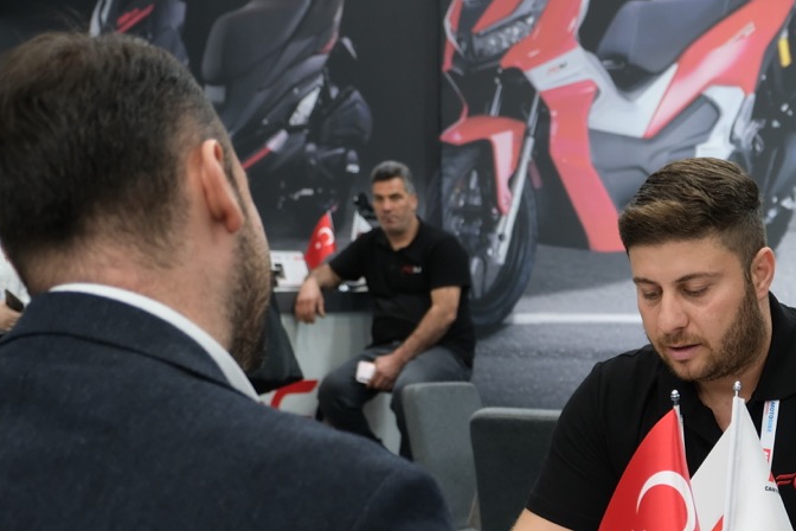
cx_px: 673
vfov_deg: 16.8
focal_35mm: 80
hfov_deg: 24.8
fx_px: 1769
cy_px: 502
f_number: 3.2
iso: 400
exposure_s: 1/100
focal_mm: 27.7
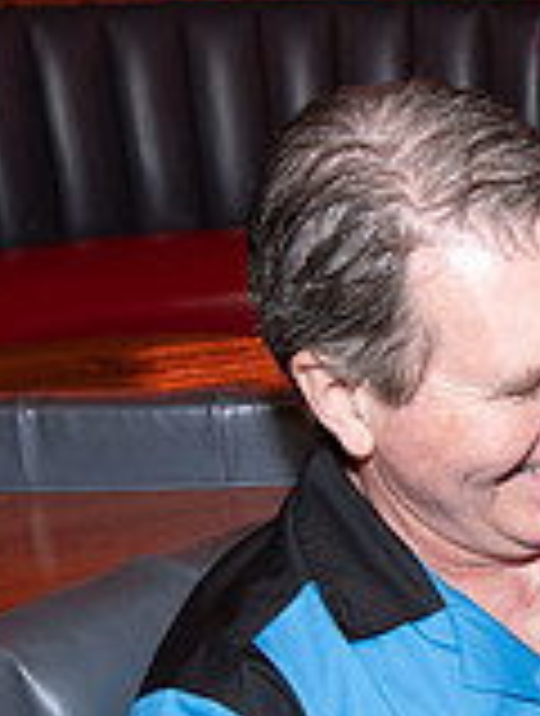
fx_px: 2175
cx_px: 958
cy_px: 597
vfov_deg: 18.5
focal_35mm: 105
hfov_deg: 12.9
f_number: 5.6
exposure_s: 1/60
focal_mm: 30
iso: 1000
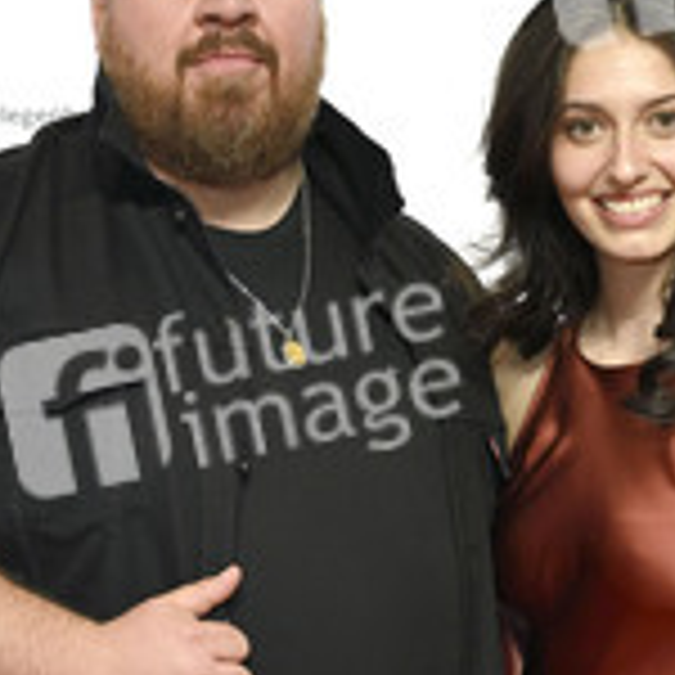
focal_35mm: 136
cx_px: 360
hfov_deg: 12.8
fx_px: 3000
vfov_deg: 12.7
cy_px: 616
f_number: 4
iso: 1600
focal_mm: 60
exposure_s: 1/320
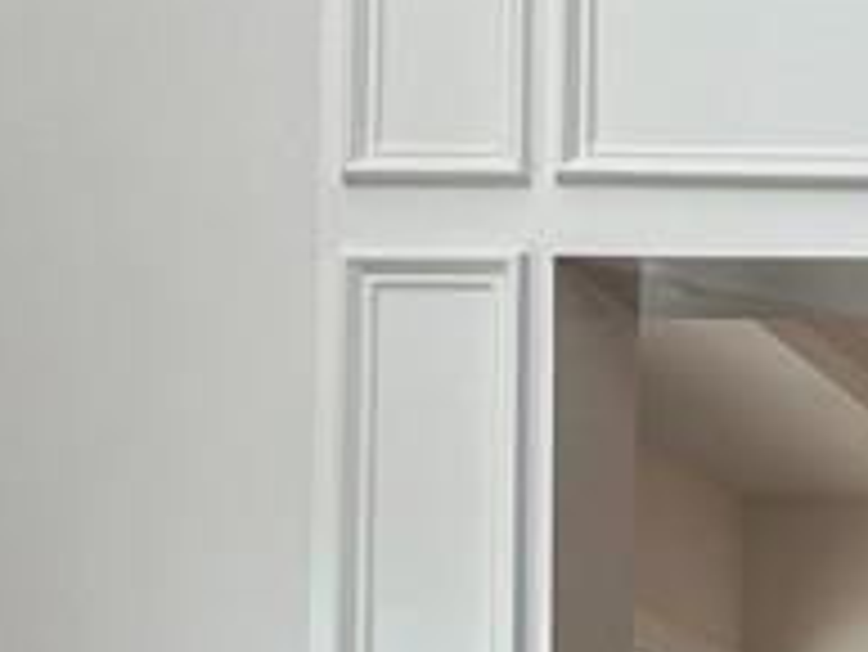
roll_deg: +0.9
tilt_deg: +4.1
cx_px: 2145
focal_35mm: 138
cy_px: 913
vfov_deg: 10.5
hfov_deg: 11.5
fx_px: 3463
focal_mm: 5.1
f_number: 1.6
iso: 40
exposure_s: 1/120
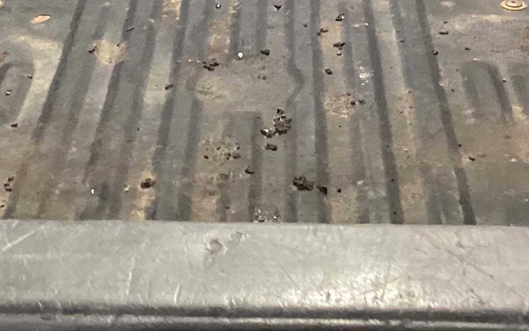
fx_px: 1298
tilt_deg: -25.4
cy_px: 2
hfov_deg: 23.0
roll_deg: +0.6
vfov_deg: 14.3
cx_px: 216
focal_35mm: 90
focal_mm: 3.3
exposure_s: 1/30
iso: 320
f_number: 2.4
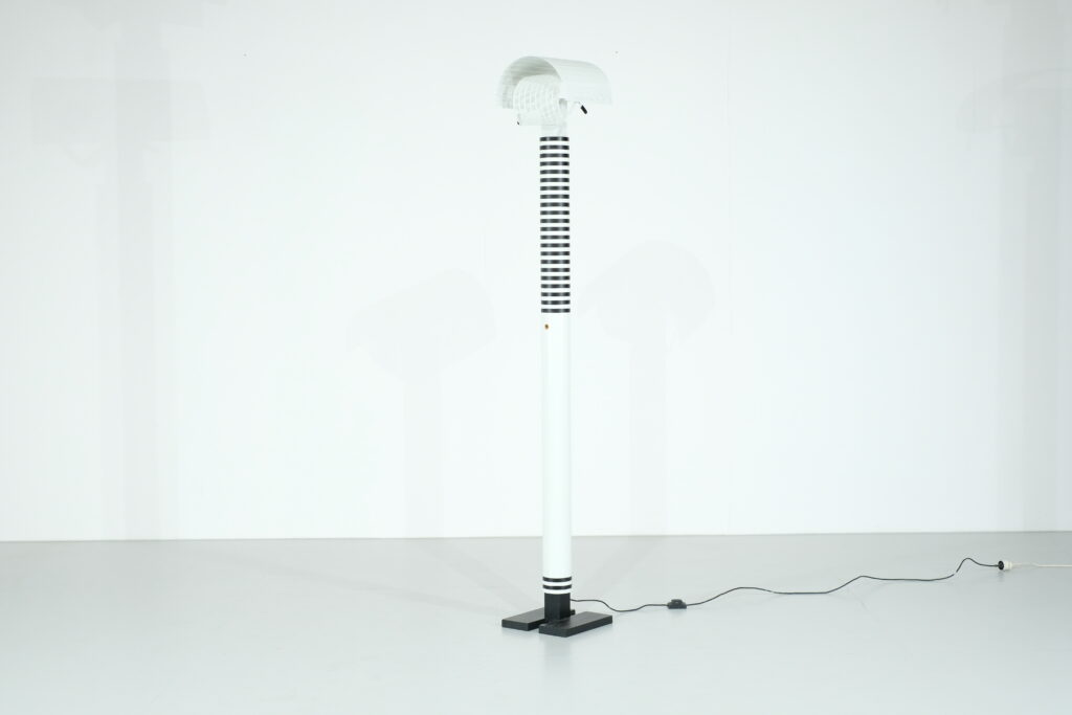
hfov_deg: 37.5
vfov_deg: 25.5
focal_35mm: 53
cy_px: 358
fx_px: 1578
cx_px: 536
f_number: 5.6
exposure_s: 1/52
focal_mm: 35
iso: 800
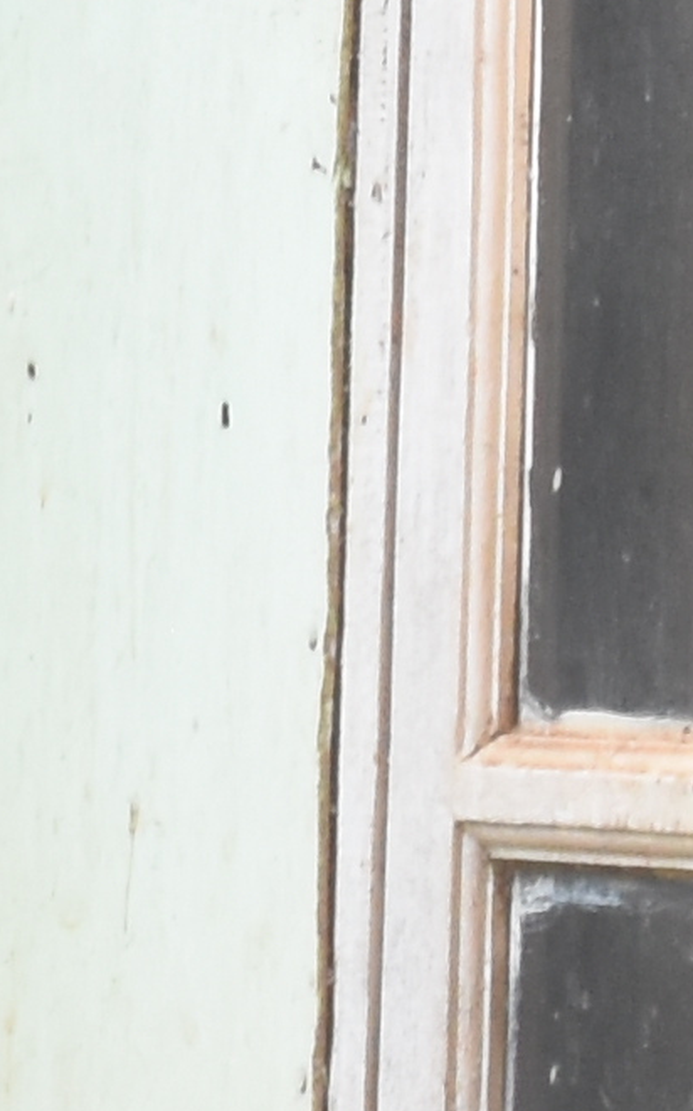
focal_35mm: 765
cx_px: -1692
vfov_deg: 2.7
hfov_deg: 1.7
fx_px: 23126
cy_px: -1062
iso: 640
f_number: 5.6
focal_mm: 55
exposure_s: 1/30
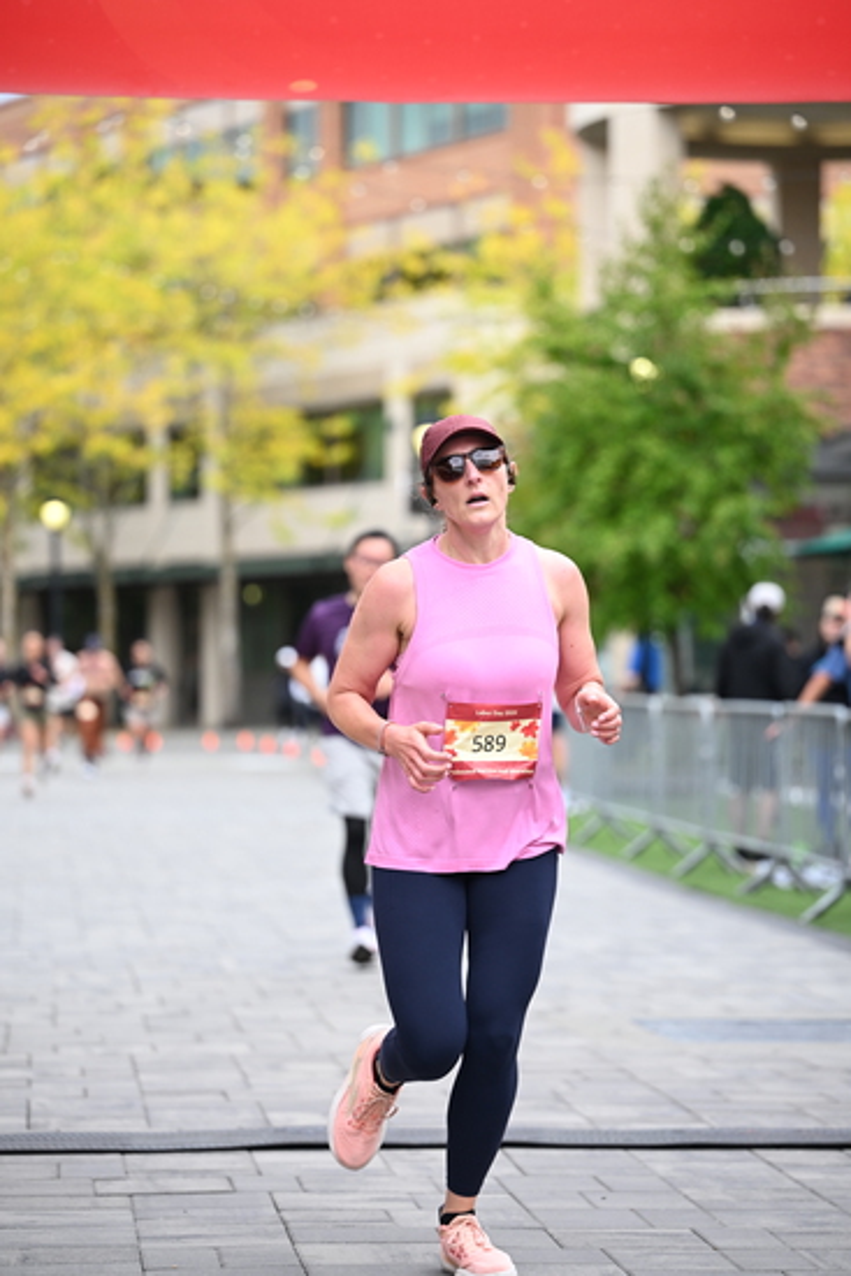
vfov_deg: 17.8
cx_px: 426
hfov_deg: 11.9
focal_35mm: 115
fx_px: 4075
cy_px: 638
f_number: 2.8
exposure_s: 1/1600
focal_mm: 115
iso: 640
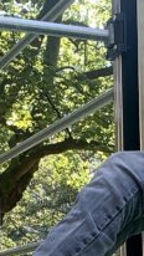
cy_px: 322
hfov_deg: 8.3
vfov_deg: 14.6
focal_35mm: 141
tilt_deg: +0.2
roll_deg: +0.7
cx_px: 263
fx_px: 956
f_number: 1.8
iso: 25
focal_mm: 4.25
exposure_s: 1/138
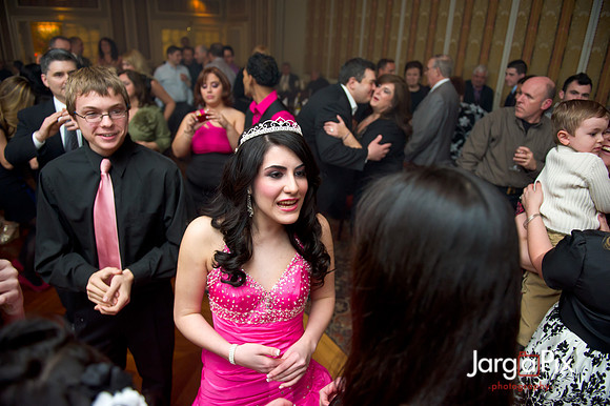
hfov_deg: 73.8
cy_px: 203
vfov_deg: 53.1
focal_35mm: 24
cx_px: 305
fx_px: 406
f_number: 3.2
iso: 1600
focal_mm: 24
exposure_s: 1/100
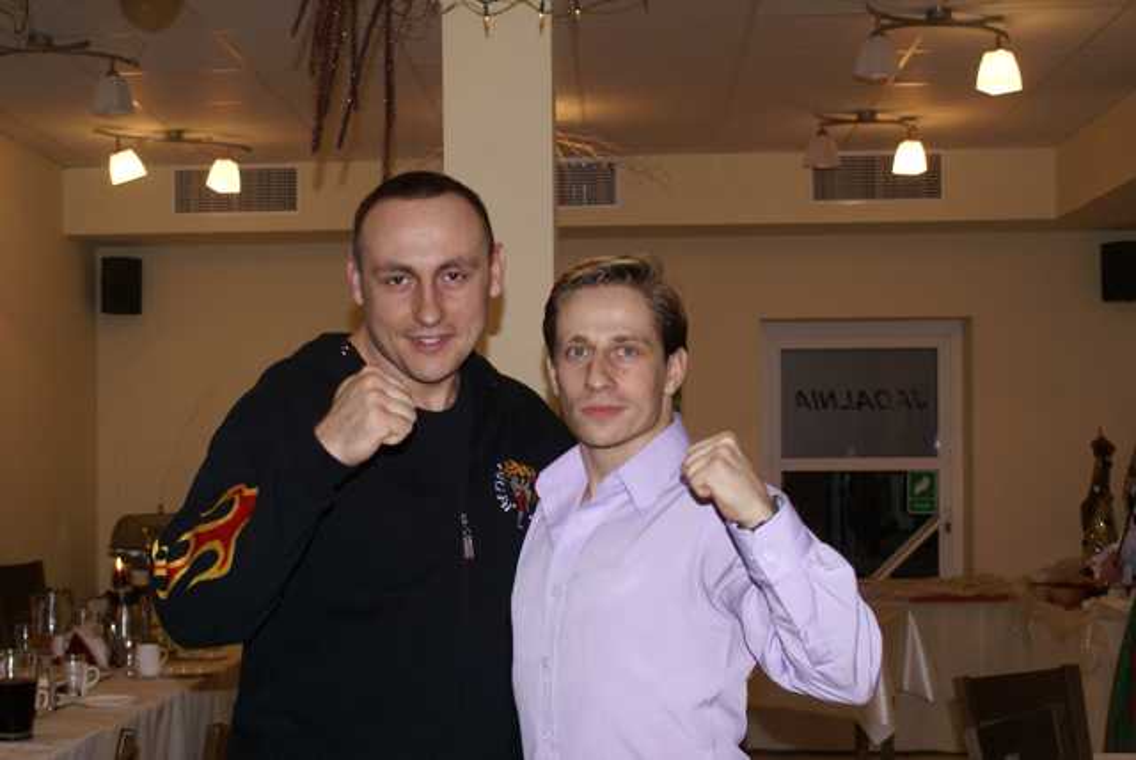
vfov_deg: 25.8
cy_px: 380
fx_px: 1658
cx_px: 568
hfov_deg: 37.8
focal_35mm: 52
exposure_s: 1/60
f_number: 5.6
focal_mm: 35
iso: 400
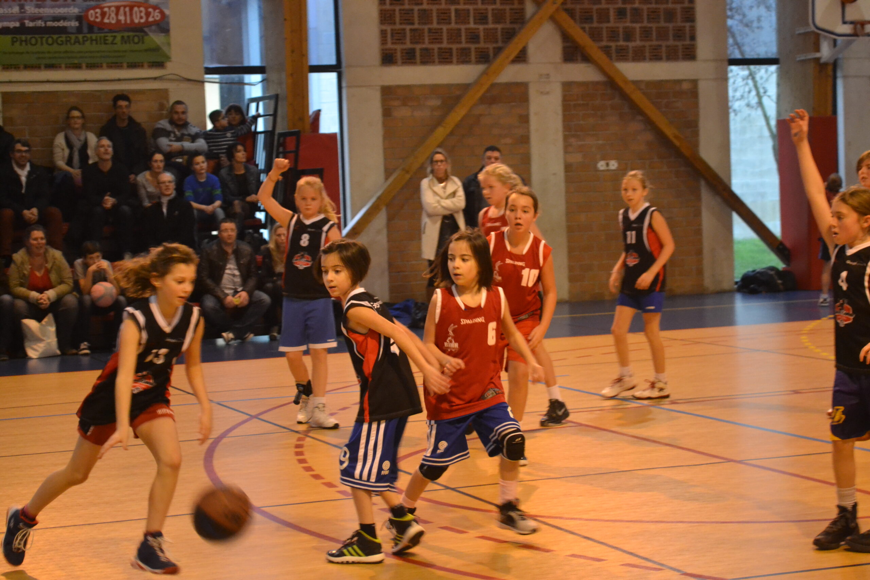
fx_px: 1994
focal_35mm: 82
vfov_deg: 16.6
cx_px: 435
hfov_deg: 24.6
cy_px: 290
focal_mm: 55
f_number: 5.6
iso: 3200
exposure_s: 1/100
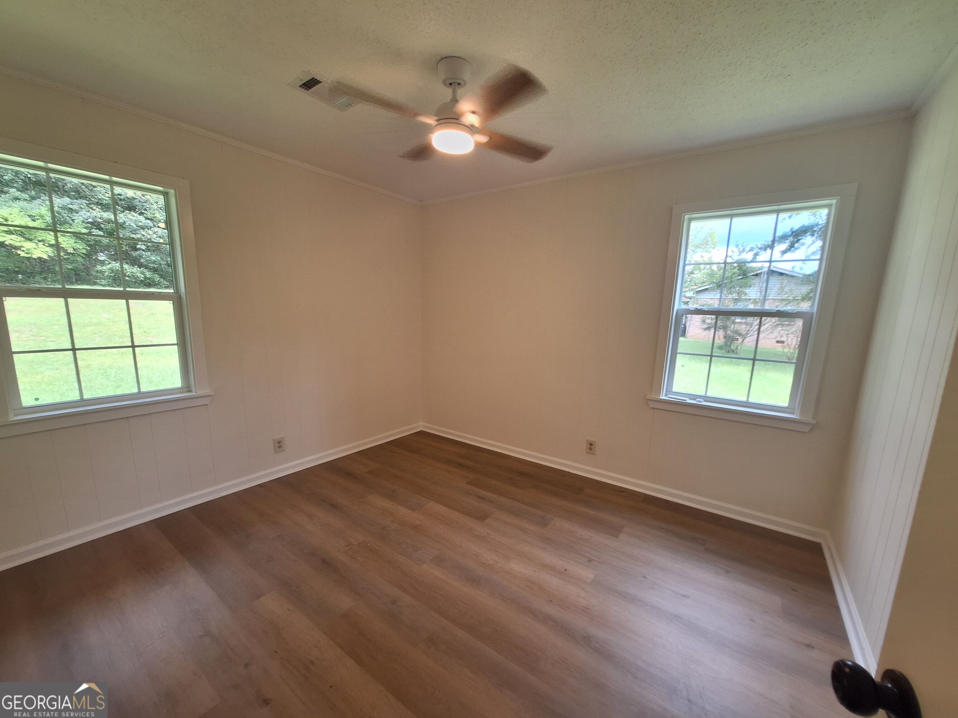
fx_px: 360
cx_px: 479
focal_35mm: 13
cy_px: 359
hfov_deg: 106.2
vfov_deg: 89.9
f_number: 2.2
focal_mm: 1.74
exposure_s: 1/60
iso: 64
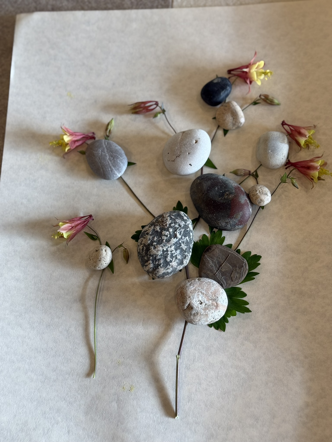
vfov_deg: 39.7
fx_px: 614
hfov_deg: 30.3
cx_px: 166
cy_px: 221
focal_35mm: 48
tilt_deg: -68.9
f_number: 1.78
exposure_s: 1/120
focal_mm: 6.76
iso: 64
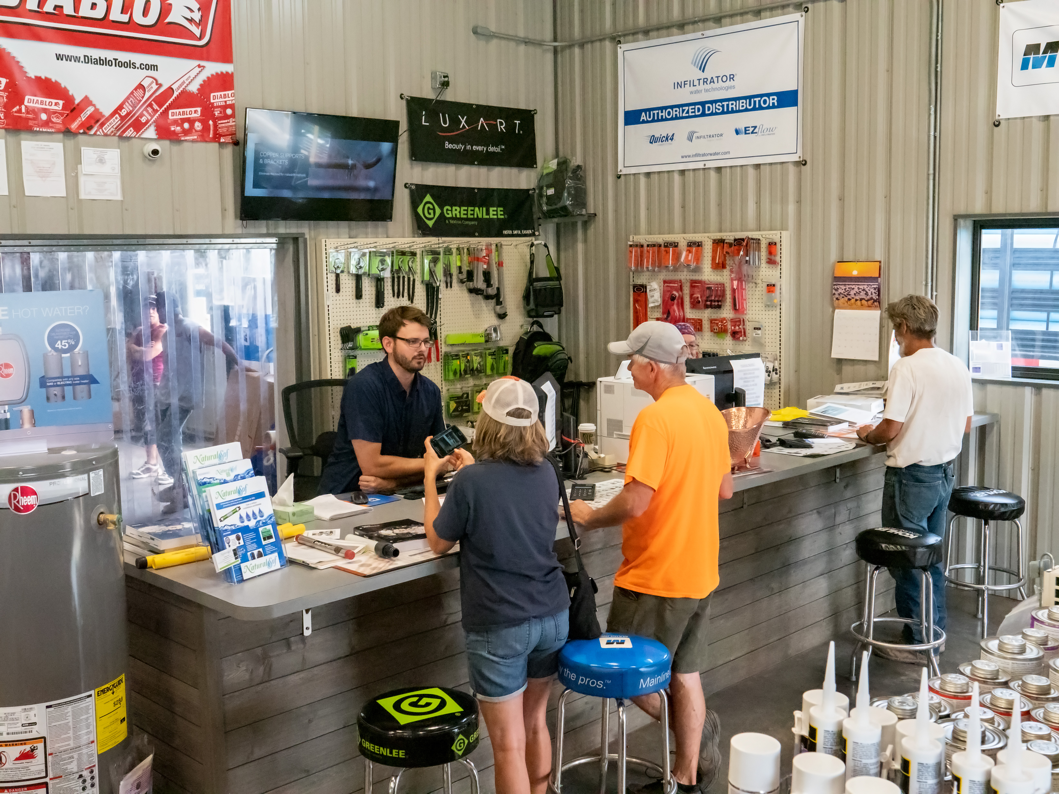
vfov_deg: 37.7
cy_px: 397
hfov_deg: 49.0
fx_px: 1163
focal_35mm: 38
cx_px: 530
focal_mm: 19
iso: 6400
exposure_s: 1/640
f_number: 6.3
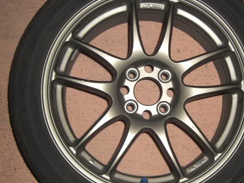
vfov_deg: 27.0
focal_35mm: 54
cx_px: 150
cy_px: 92
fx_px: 381
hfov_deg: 35.4
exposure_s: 1/60
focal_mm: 7.9
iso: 100
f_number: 2.8
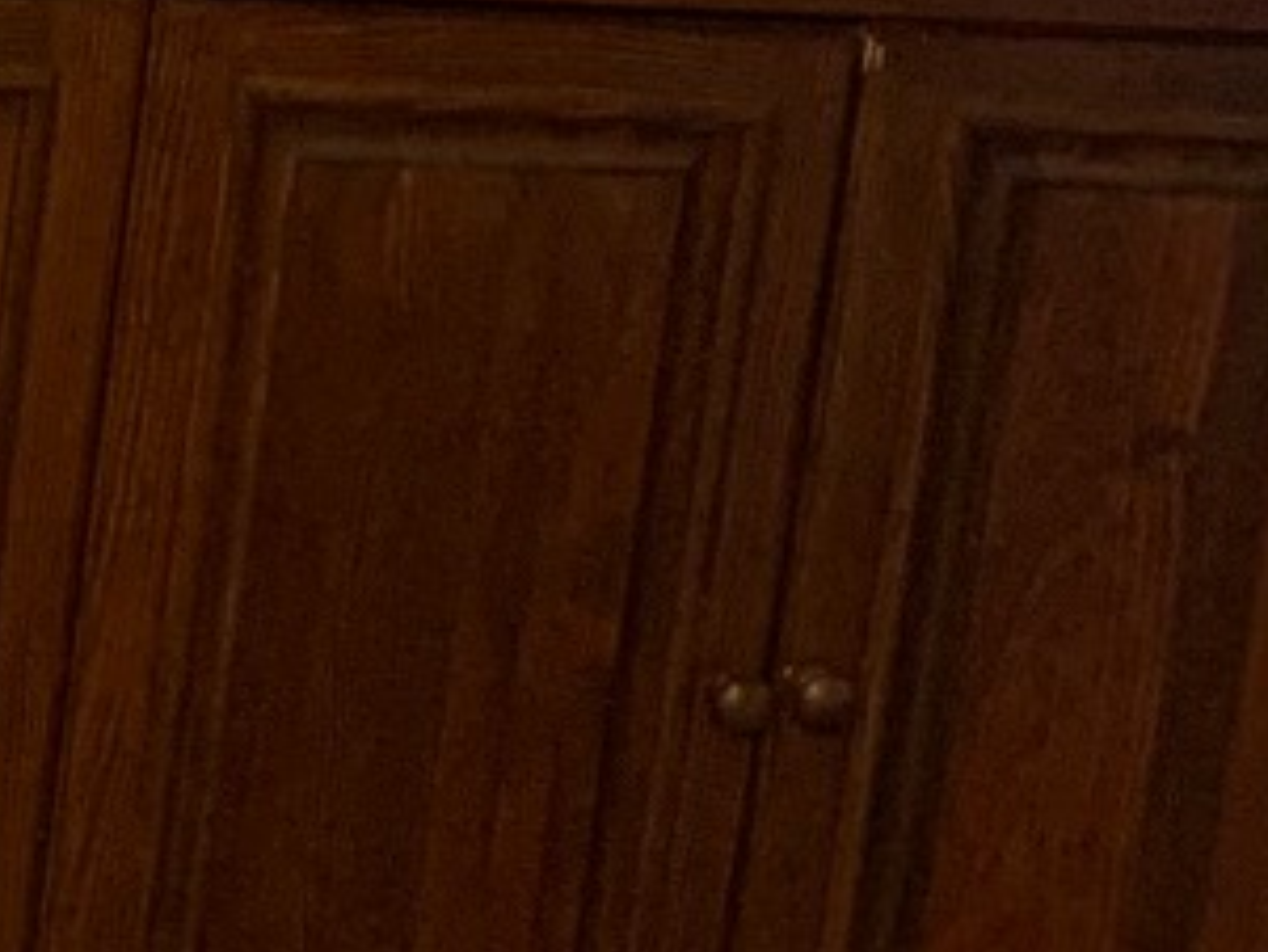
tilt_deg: -14.3
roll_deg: -2.1
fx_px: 6376
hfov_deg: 9.5
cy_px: 164
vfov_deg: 8.5
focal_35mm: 174
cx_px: -2220
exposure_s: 1/50
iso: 320
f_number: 1.8
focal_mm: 4.25
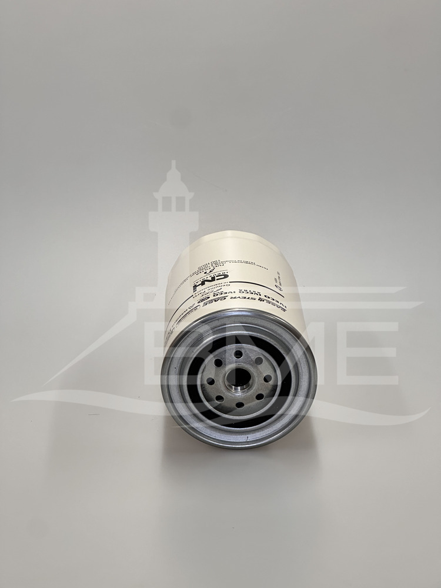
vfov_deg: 25.3
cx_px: 220
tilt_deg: -19.6
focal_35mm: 77
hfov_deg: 19.1
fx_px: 1308
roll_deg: -0.6
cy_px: 294
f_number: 2.8
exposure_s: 1/100
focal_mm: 9
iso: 100
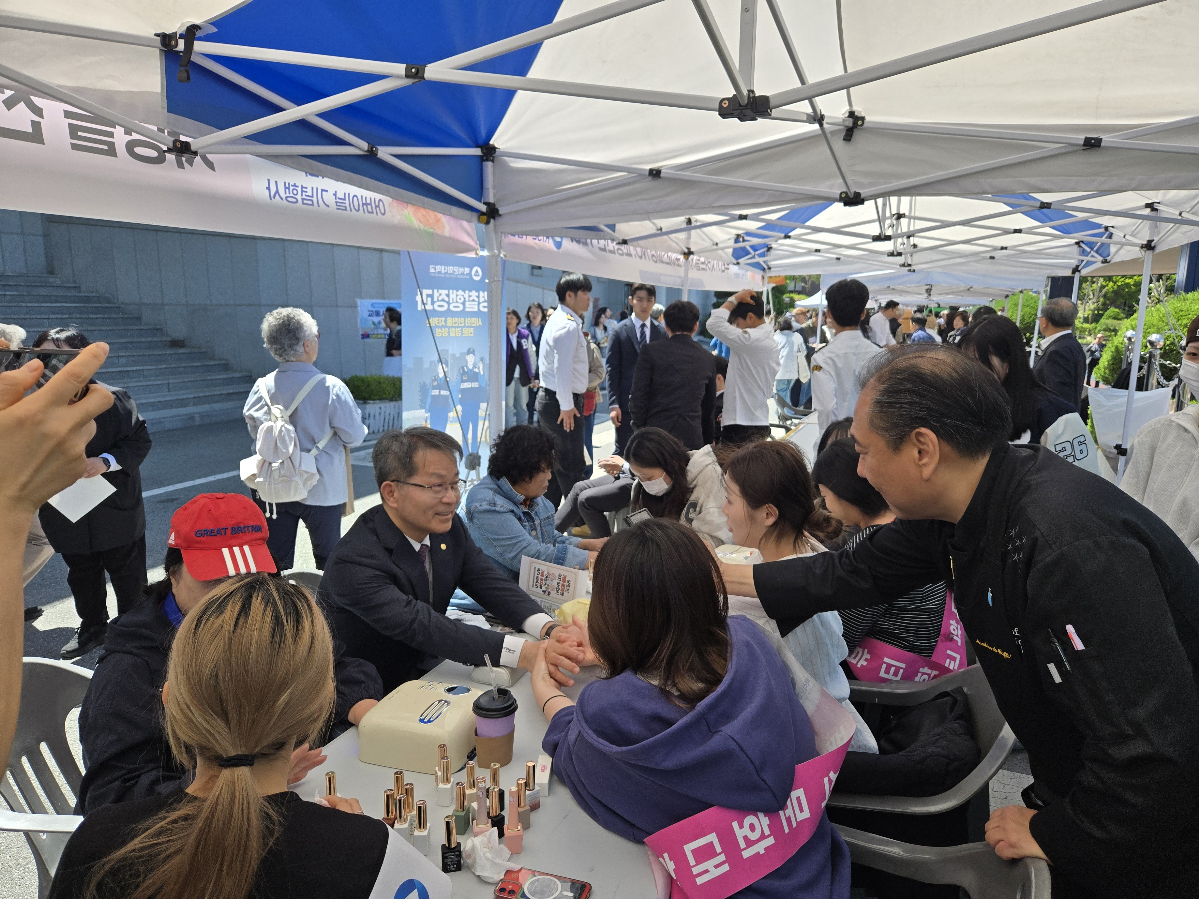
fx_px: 797
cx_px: 600
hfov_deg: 73.9
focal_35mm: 23
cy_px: 450
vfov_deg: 58.9
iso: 80
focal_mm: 5.4
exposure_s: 1/2621
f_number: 1.8
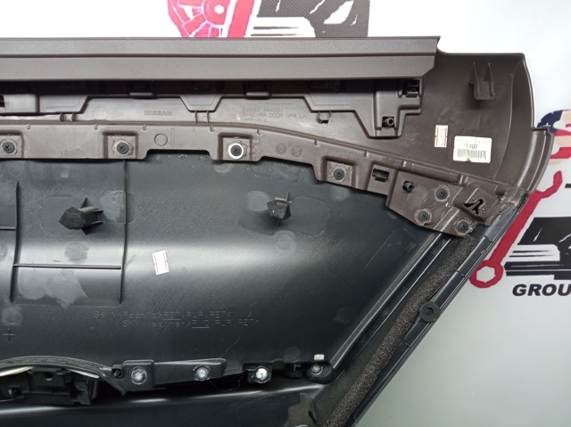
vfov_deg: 51.3
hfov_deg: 65.4
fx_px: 445
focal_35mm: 27
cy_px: 214
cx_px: 286
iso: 298
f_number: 2.2
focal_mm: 3.79
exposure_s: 1/33.3
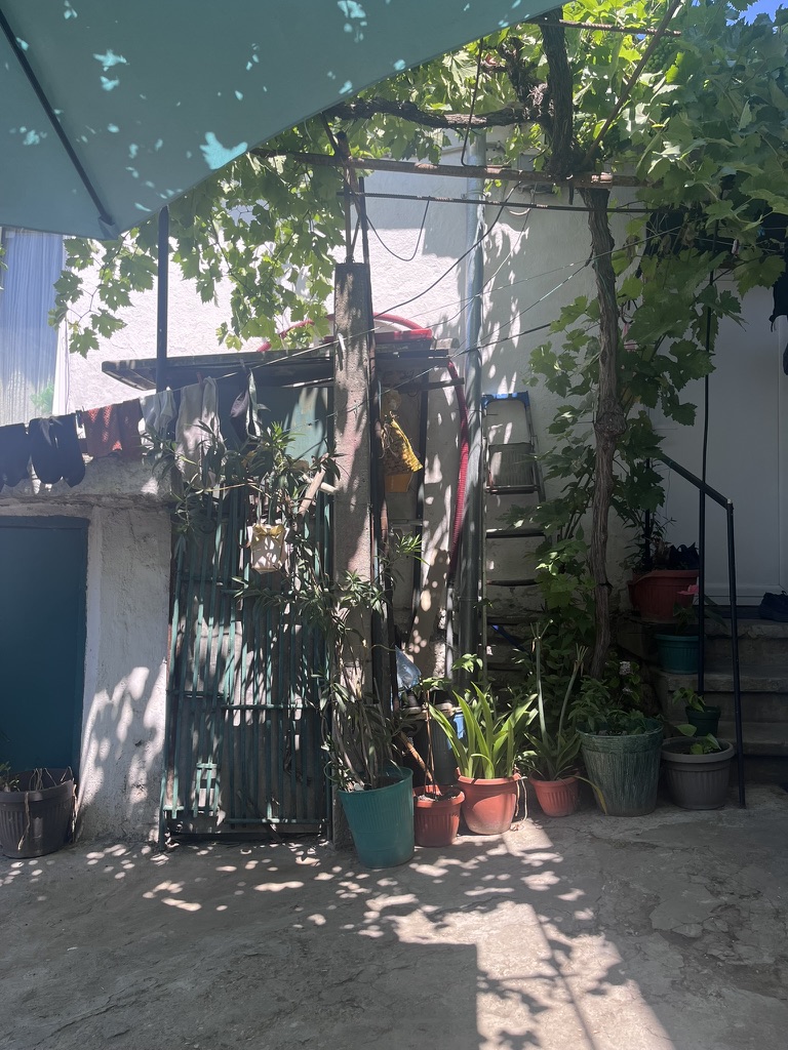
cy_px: 525
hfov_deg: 53.1
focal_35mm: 26
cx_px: 394
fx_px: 789
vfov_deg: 67.3
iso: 50
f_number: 1.6
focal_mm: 5.1
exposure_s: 1/688
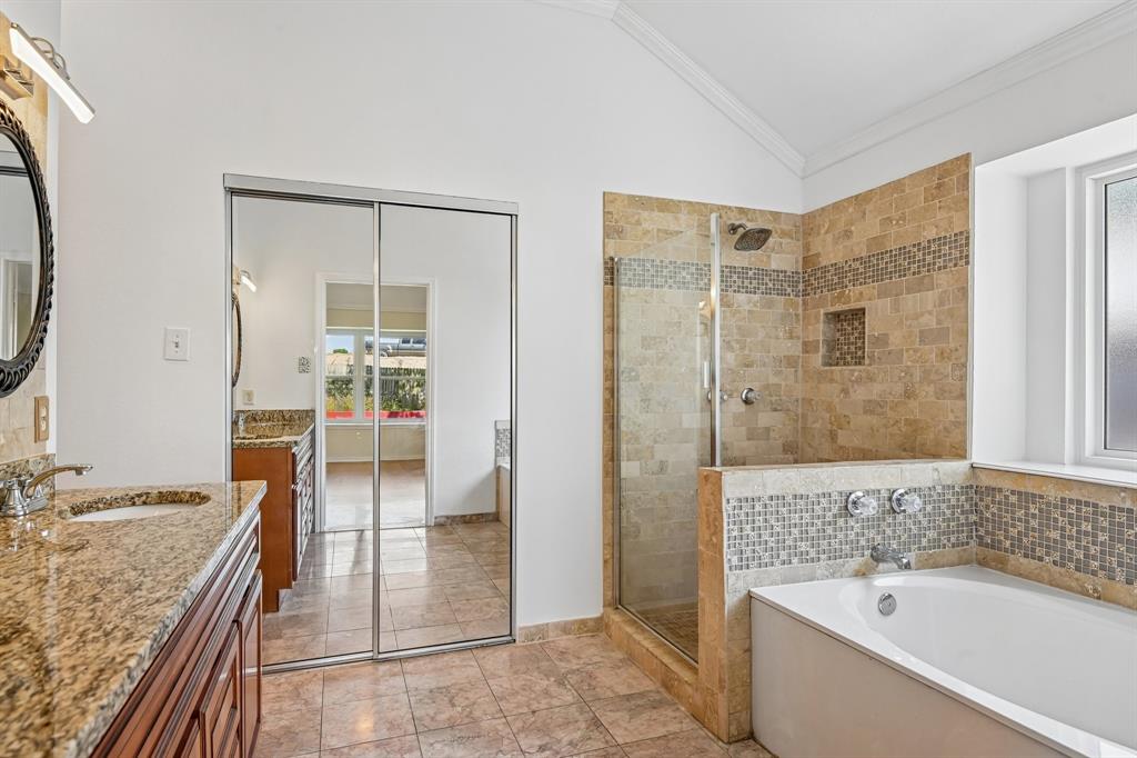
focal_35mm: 20
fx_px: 631
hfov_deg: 84.0
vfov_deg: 61.9
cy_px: 379
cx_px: 568
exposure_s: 1/30
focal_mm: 20
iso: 400
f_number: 8
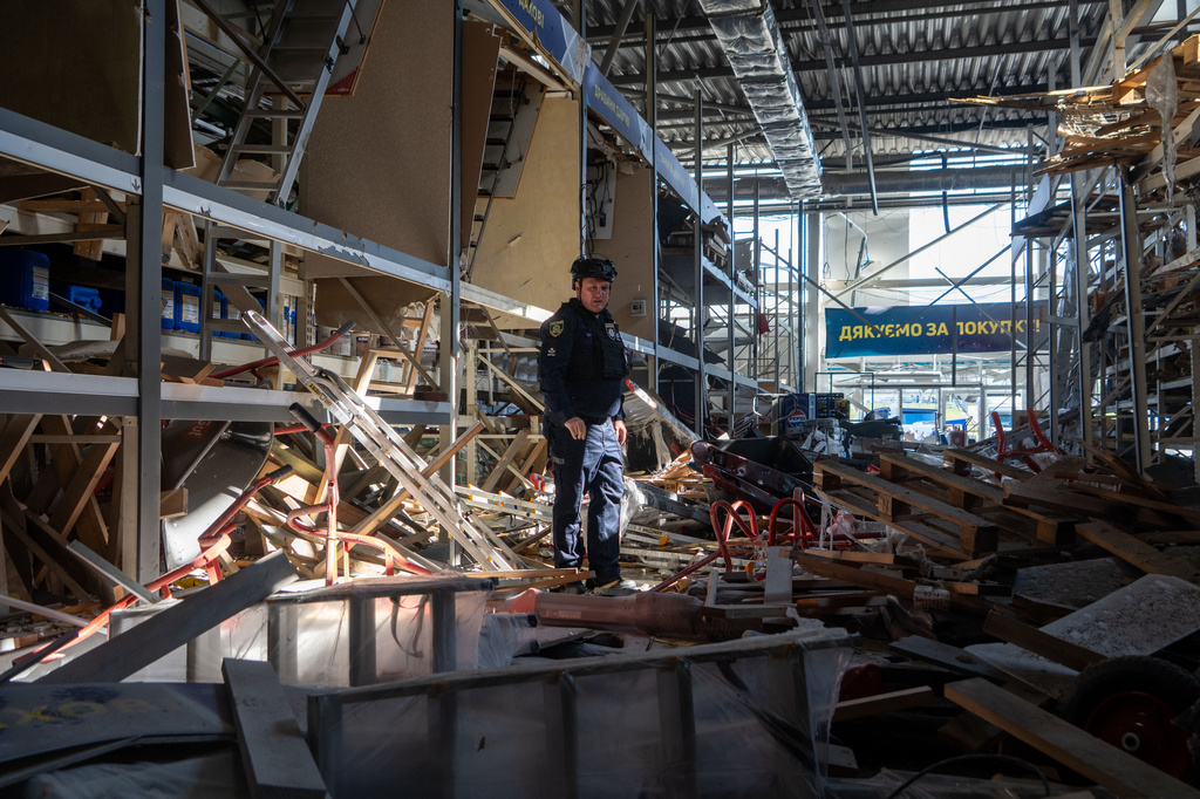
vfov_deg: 41.1
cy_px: 400
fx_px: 1066
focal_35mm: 32
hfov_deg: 58.7
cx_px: 600
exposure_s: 1/200
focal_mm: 32
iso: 640
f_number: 5.6
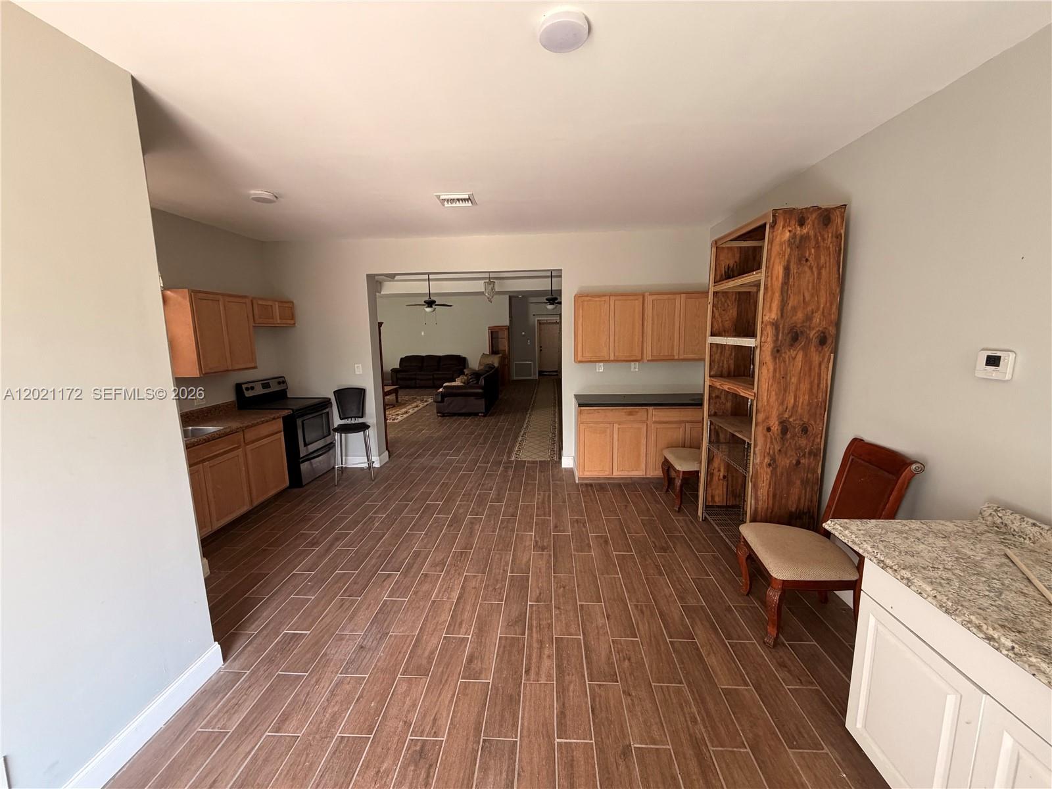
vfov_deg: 85.7
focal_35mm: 14
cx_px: 526
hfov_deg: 102.1
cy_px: 394
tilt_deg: -8.9
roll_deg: +0.9
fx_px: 425
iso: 250
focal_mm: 2.22
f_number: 2.2
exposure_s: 1/121
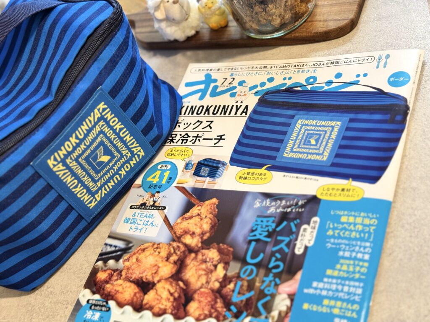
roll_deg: +33.5
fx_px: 596
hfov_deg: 39.7
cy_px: 161
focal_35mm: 48
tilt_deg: -44.6
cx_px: 215
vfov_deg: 30.3
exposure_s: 1/60
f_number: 1.78
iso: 125
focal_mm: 6.76
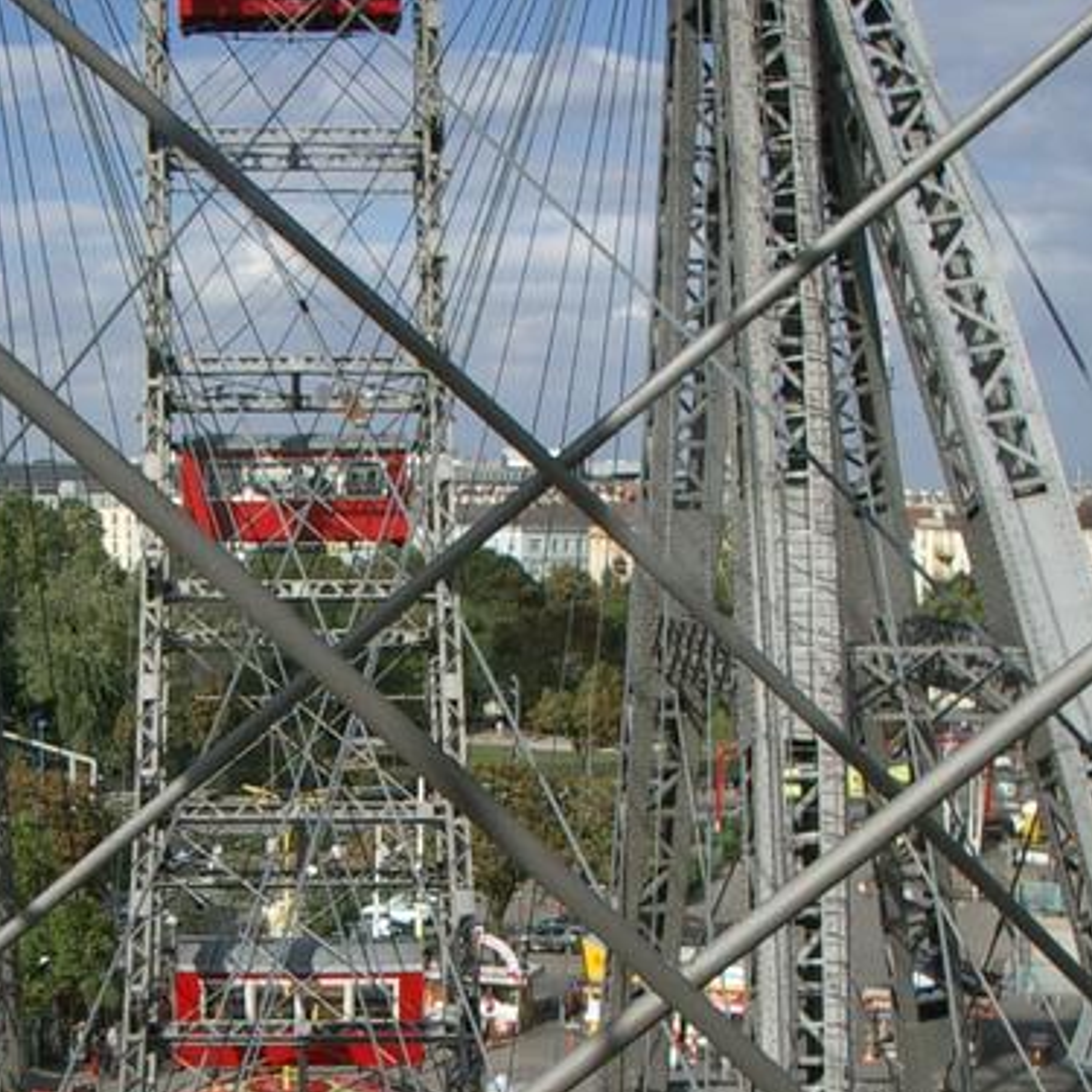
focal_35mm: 66
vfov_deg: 25.7
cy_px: 868
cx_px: 285
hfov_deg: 25.8
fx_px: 2356
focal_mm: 5.8
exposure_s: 1/640
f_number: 4.3
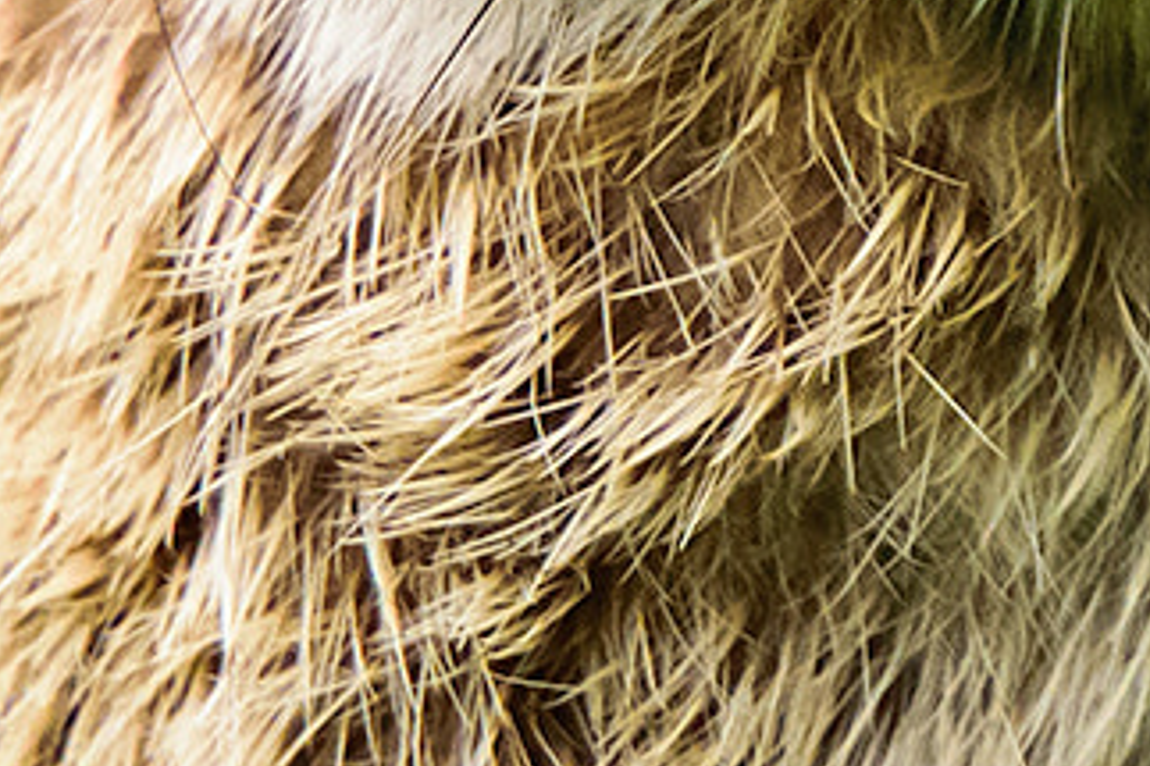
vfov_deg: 0.4
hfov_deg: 0.7
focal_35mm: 3155
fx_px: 100729
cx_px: 413
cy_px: -957
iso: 2200
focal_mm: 340
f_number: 4.8
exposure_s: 1/1000
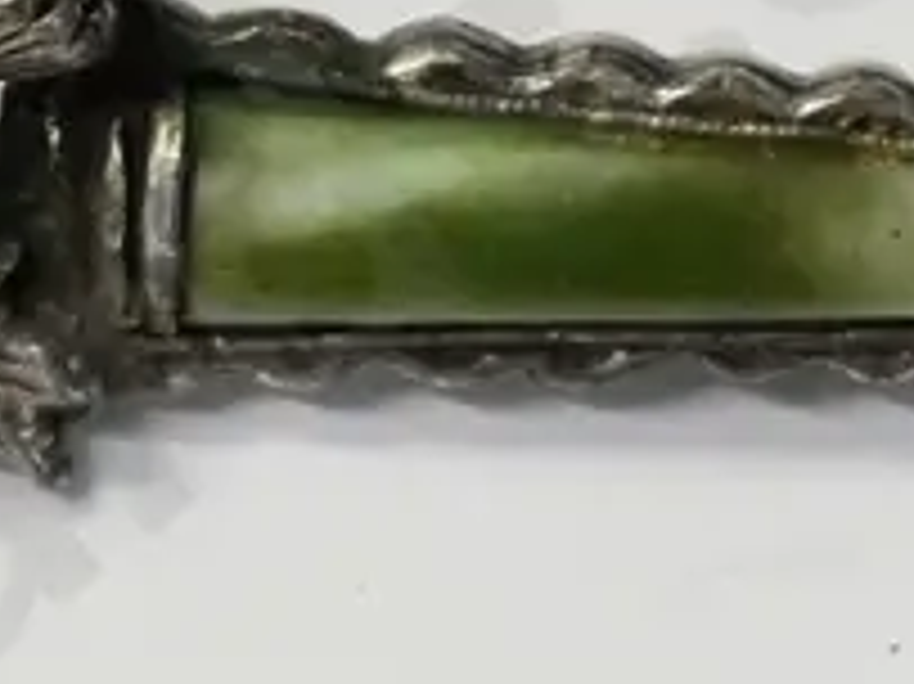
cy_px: 657
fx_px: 15991
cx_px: -216
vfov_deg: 2.5
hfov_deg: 3.3
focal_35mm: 606
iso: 3200
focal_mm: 60
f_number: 5
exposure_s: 1/160
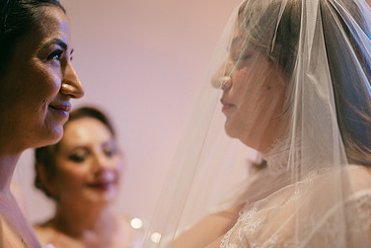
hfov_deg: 36.8
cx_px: 164
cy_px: 159
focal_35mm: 54
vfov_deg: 25.0
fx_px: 557
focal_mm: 35
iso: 320
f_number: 1.2
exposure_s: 1/200
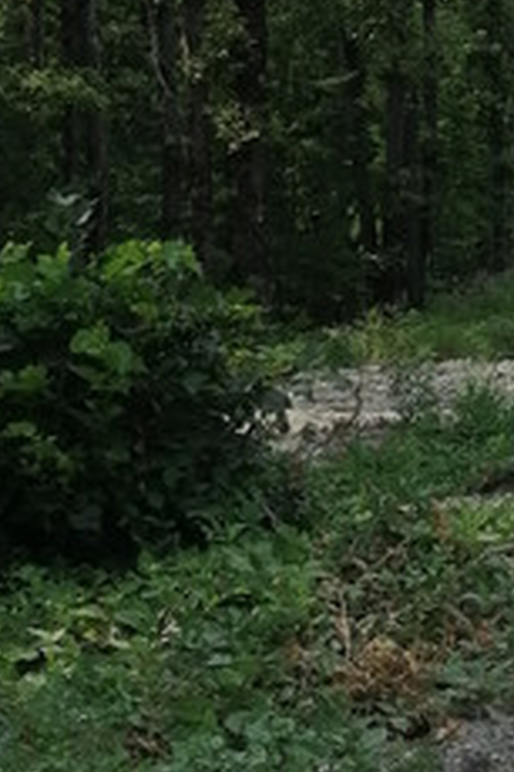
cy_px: -23
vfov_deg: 13.9
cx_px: 716
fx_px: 3110
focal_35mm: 145
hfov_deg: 9.2
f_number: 1.8
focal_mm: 3.88
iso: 50
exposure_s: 1/1129
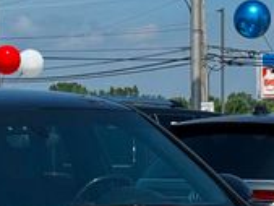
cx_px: 58
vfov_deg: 8.0
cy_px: 308
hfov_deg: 10.8
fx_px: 1442
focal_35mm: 182
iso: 64
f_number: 1.78
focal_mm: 6.76
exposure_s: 1/3425
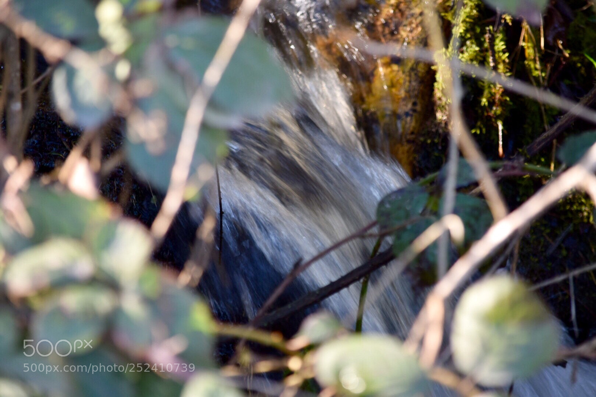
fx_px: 4222
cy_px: 198
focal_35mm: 255
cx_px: 298
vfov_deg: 5.4
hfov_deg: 8.1
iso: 100
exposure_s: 1/40
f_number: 5
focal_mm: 170
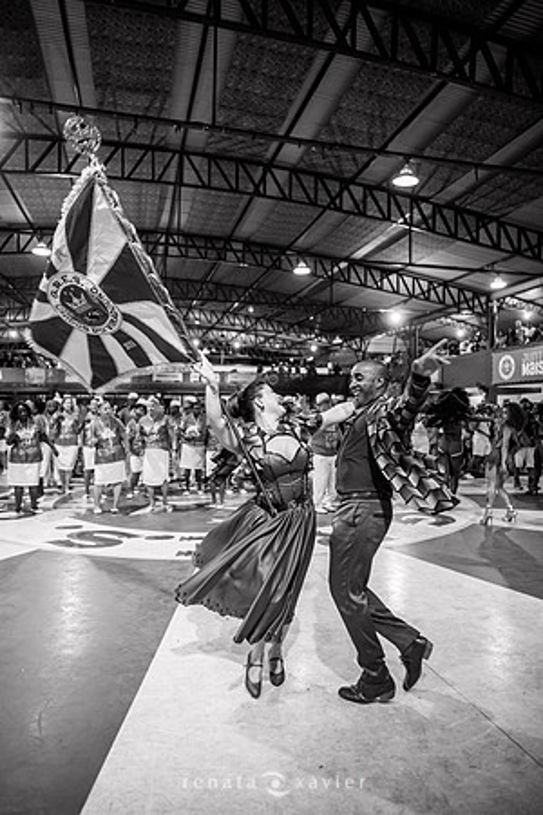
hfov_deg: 53.1
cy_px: 408
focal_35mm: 24
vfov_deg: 73.7
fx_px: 543
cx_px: 272
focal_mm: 24
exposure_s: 1/250
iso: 1600
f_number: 1.8
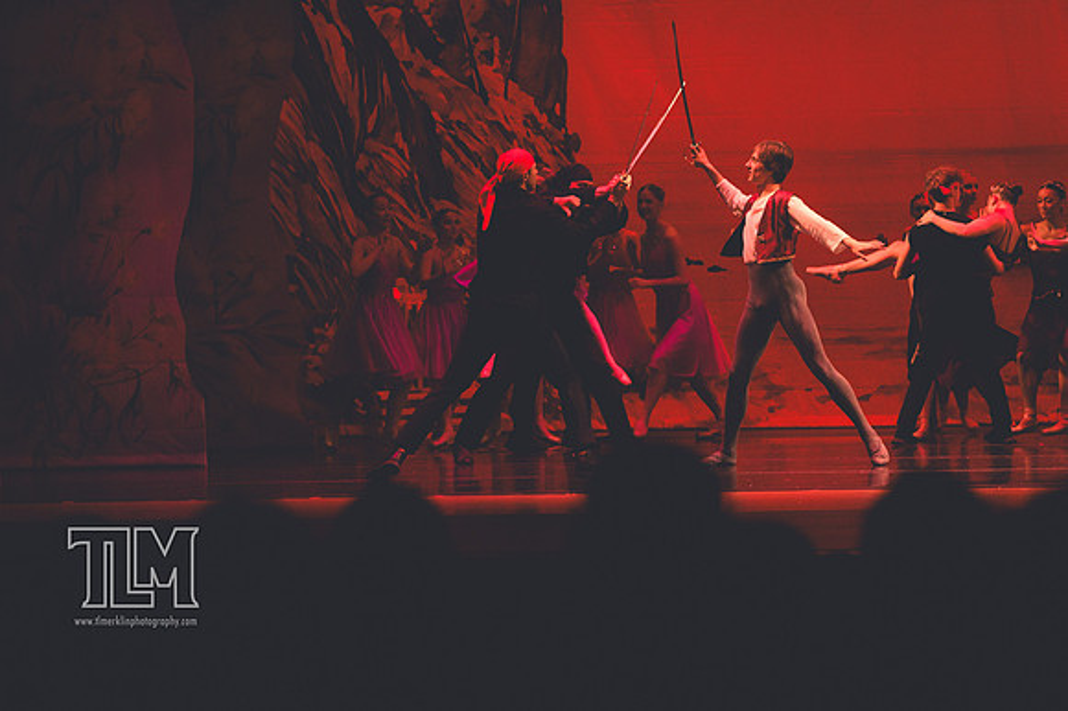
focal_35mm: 174
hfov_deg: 11.8
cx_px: 534
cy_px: 356
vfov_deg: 7.9
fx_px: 5159
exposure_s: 1/500
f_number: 2.8
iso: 8000
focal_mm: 116
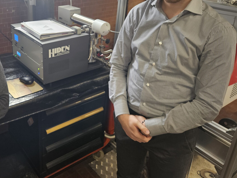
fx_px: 240
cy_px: 49
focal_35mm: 35
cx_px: 62
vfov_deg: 39.8
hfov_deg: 50.6
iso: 320
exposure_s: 1/100
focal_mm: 5.4
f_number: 1.8
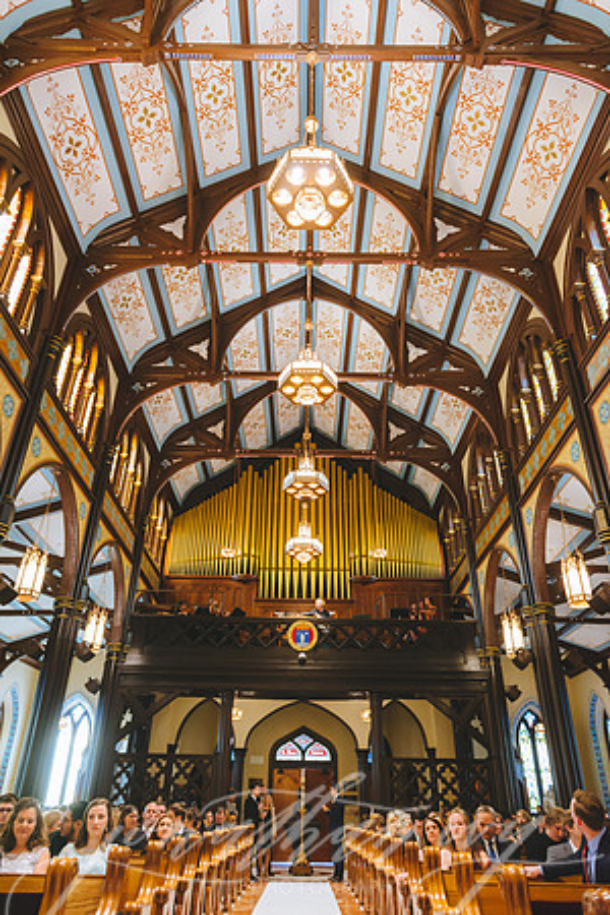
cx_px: 305
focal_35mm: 24
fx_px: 610
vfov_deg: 73.7
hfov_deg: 53.1
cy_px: 458
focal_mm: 24
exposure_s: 1/160
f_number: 3.5
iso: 3200
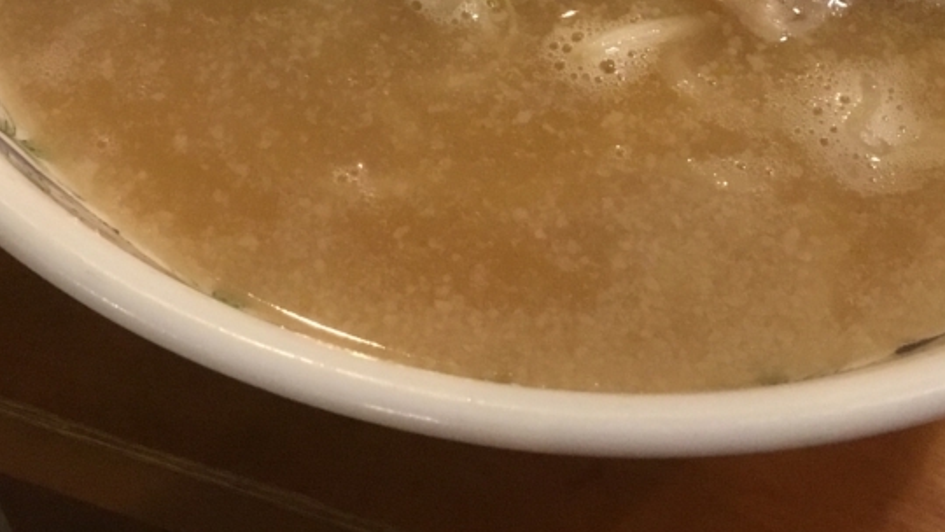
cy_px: -63
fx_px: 1604
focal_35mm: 64
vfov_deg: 18.1
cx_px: 508
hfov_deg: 32.8
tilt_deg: -52.2
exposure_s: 1/25
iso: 200
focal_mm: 3.3
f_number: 2.4
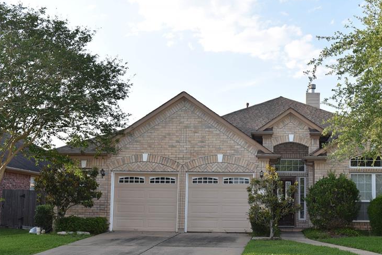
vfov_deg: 29.7
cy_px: 167
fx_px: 478
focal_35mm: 45
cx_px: 256
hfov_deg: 43.0
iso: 100
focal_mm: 32
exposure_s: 1/125
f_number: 5.6
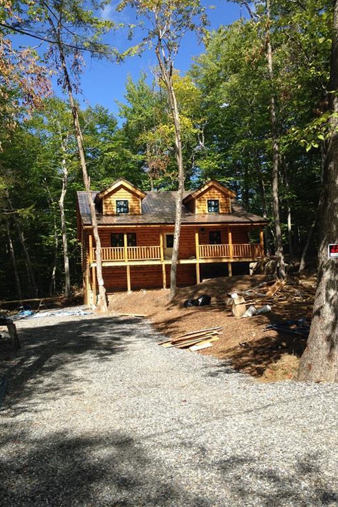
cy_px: 250
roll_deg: +1.8
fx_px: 493
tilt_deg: +4.2
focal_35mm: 35
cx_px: 157
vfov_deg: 54.4
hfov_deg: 37.8
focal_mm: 4.12
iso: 50
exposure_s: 1/1004
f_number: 2.4
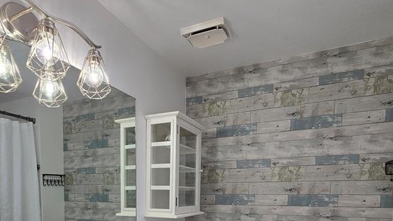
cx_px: 146
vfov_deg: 39.4
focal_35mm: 26
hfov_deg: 70.7
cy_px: 219
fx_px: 271
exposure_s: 1/120
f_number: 2.2
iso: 80
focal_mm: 2.2
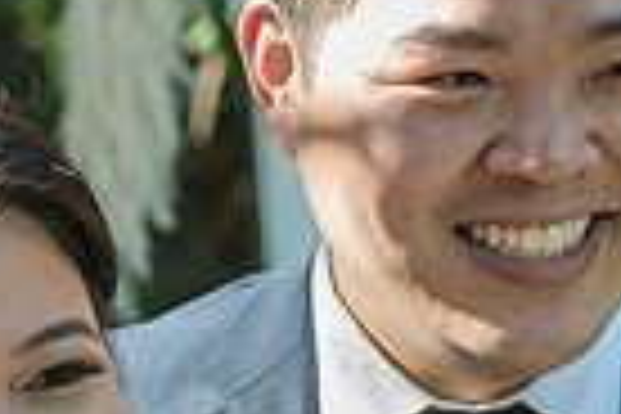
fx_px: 3622
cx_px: 342
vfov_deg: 6.5
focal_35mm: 210
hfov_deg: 9.8
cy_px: 515
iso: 1000
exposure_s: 1/500
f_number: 4
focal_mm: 50
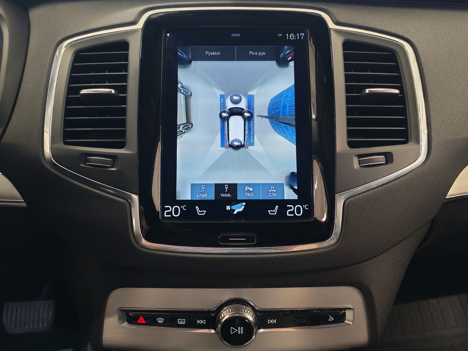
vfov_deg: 44.2
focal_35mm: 32
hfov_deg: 56.8
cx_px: 234
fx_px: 433
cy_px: 176
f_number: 1.9
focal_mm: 6.12
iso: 1250
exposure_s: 1/50
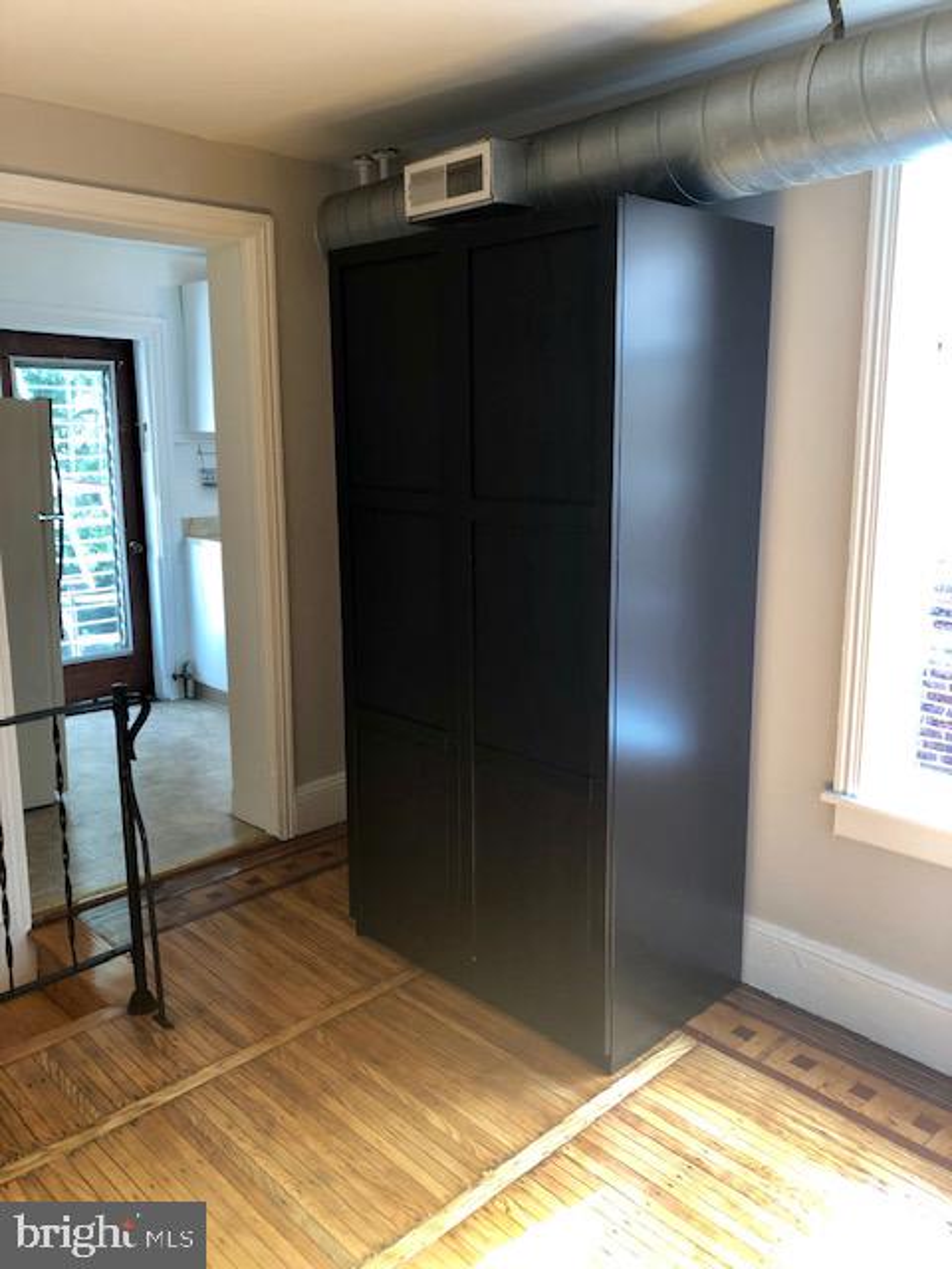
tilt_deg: -10.8
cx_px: 476
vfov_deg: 63.4
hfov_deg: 49.7
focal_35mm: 28
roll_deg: +0.7
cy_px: 634
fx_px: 1027
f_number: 1.8
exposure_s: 1/24
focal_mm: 3.99
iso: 40
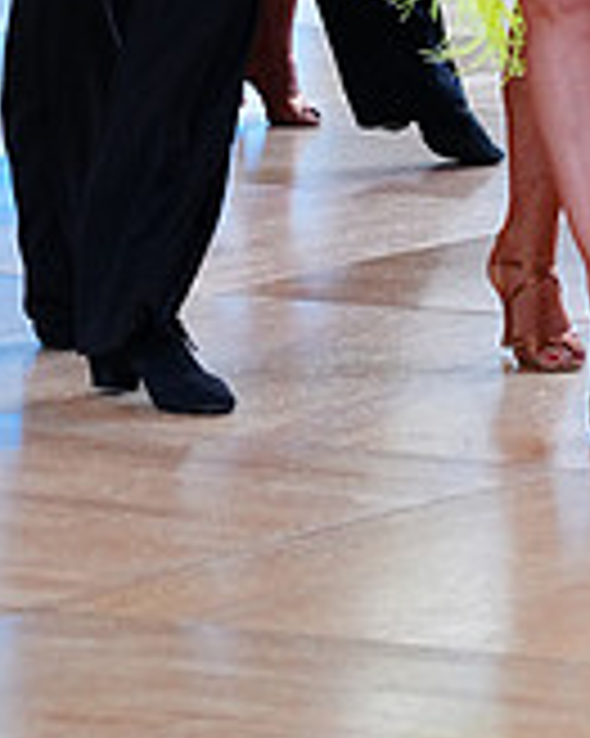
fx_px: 7625
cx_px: 354
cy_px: -477
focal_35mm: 349
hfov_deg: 4.4
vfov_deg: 5.5
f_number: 4
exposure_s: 1/400
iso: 2500
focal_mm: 105
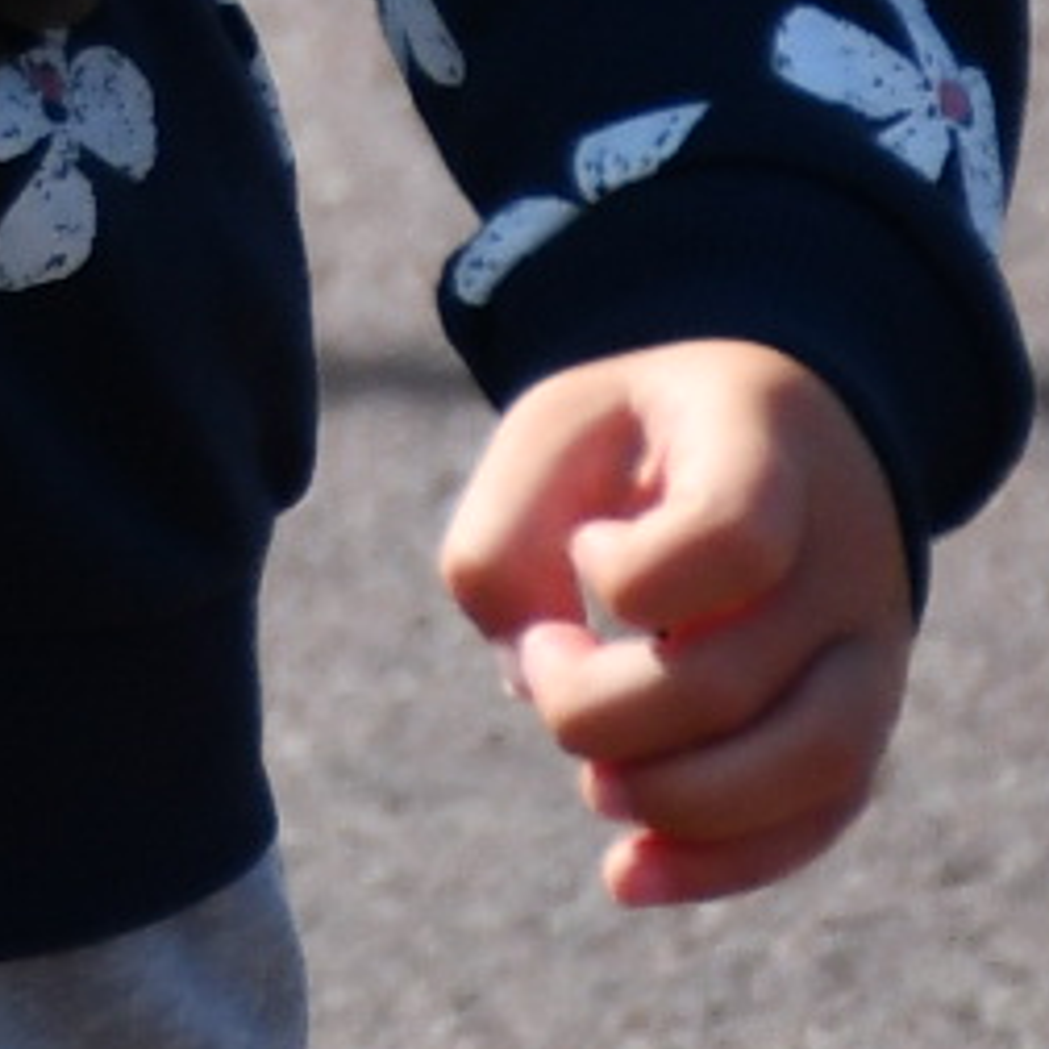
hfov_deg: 1.2
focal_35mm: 1410
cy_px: -1619
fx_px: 48342
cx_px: -21
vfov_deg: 1.2
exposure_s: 1/1250
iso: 200
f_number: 5.6
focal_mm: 100
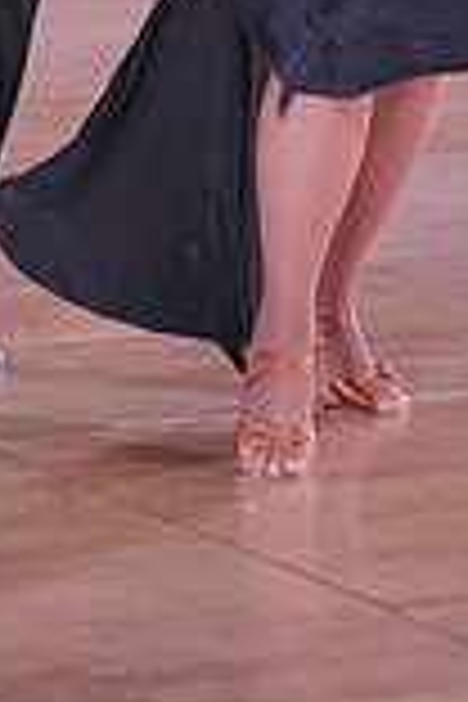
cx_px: 241
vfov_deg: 8.2
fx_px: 4797
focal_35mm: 246
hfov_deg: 5.6
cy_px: -306
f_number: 4
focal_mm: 66
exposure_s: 1/400
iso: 2000
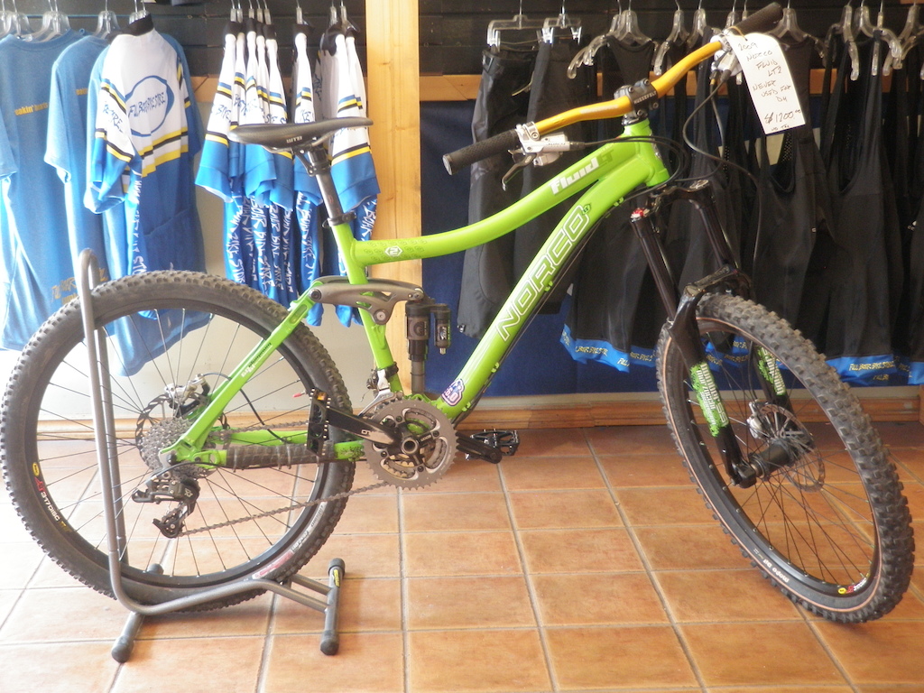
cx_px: 462
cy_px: 346
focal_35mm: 49
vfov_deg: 29.7
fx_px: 1308
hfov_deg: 38.9
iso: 200
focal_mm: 8.89
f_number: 4.4
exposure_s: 1/6
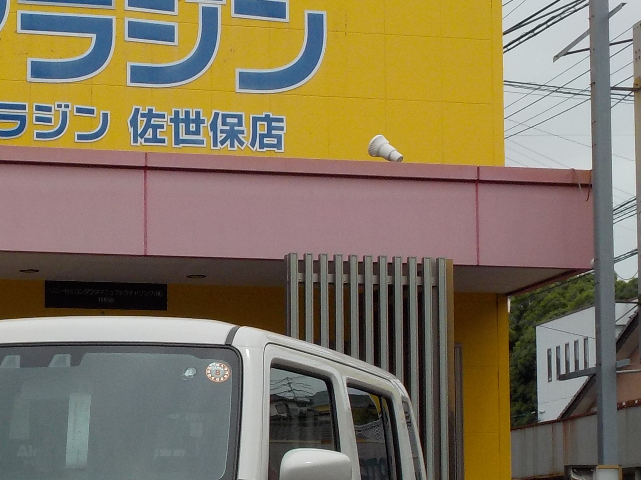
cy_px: 367
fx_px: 1740
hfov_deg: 20.6
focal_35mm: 94
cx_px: 133
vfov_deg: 15.6
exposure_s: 1/1250
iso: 125
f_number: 3.7
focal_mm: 5.2
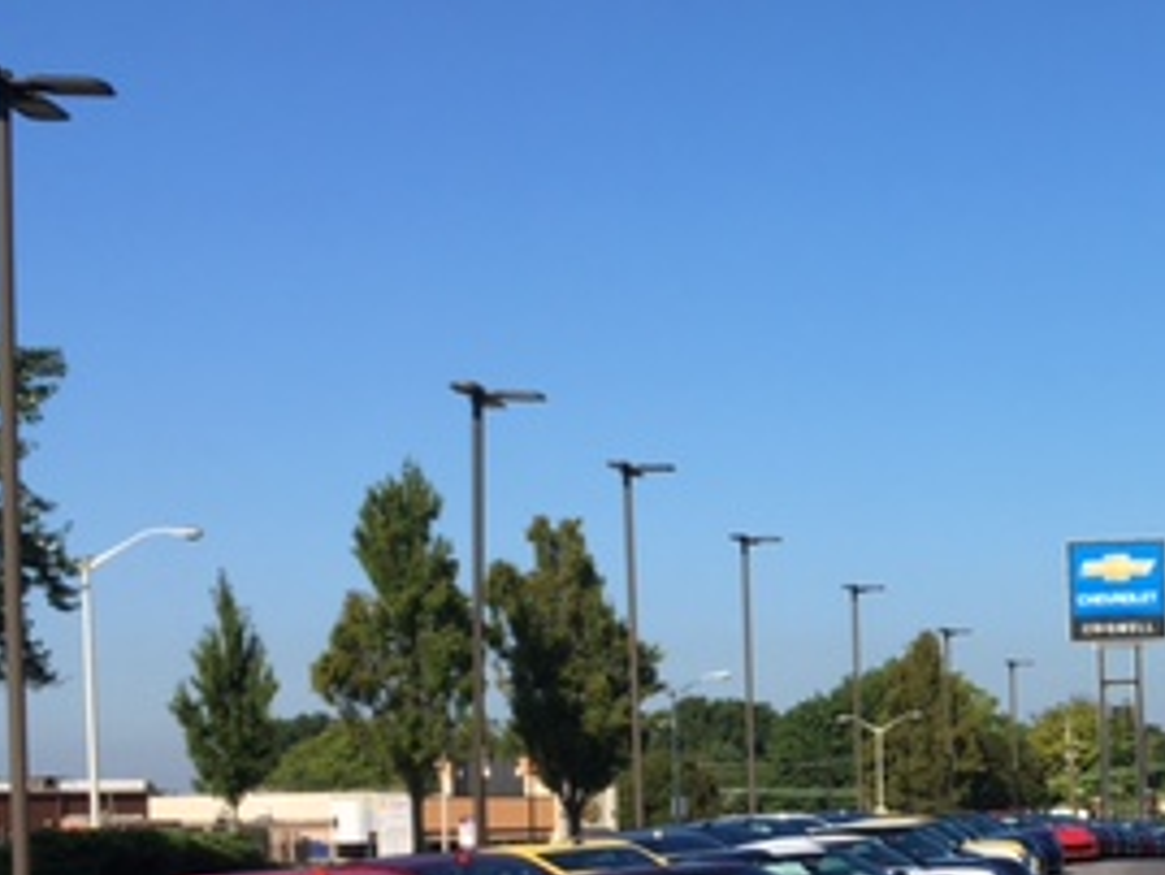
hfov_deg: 26.4
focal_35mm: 69
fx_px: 2323
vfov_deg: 20.8
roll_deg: +0.8
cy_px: 814
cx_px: 1208
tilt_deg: +3.0
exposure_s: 1/1425
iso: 25
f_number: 2.2
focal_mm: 4.15
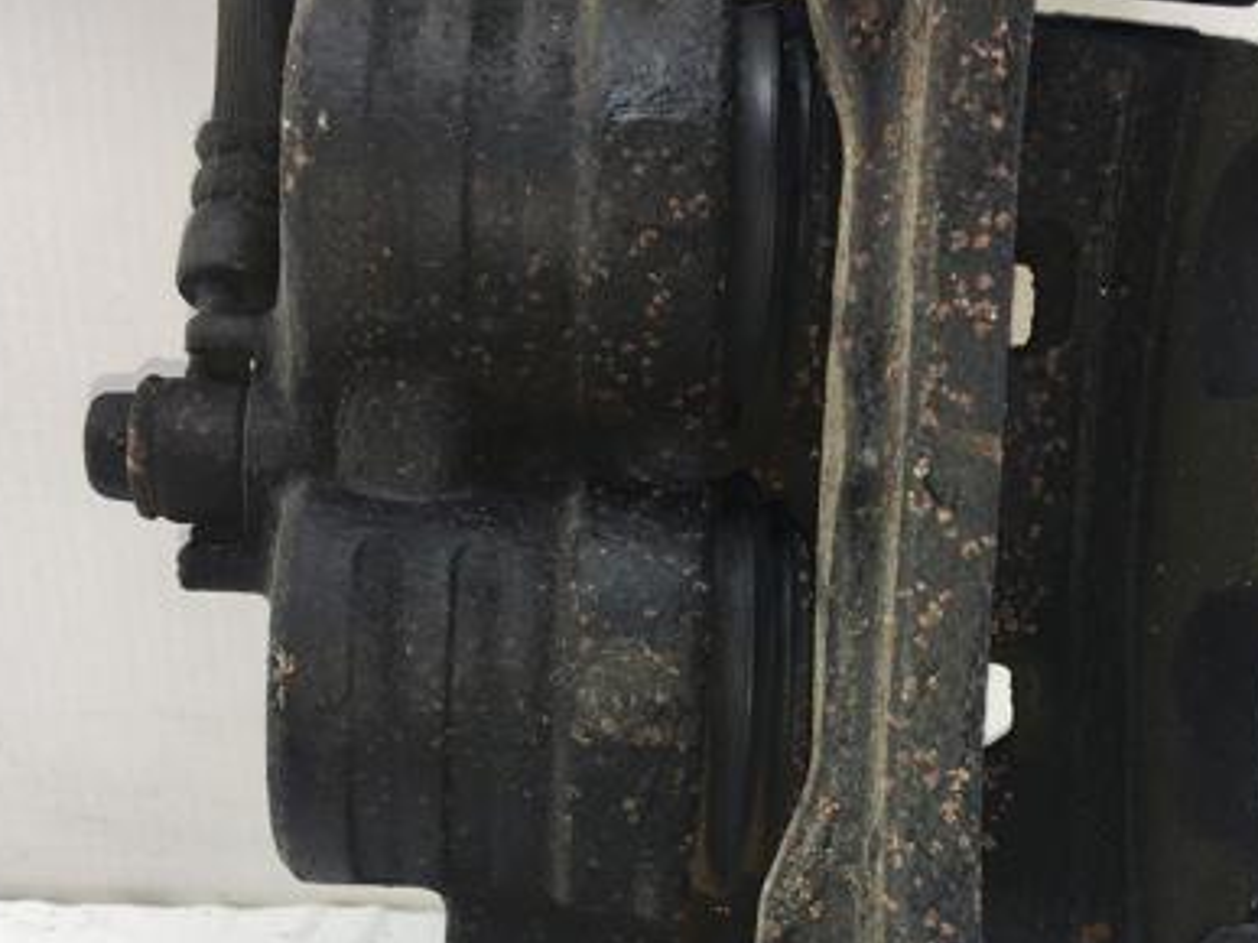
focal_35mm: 48
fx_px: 1744
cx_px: 835
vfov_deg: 29.5
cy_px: 767
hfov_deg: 39.2
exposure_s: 1/180
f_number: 2.2
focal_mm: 4.15
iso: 25
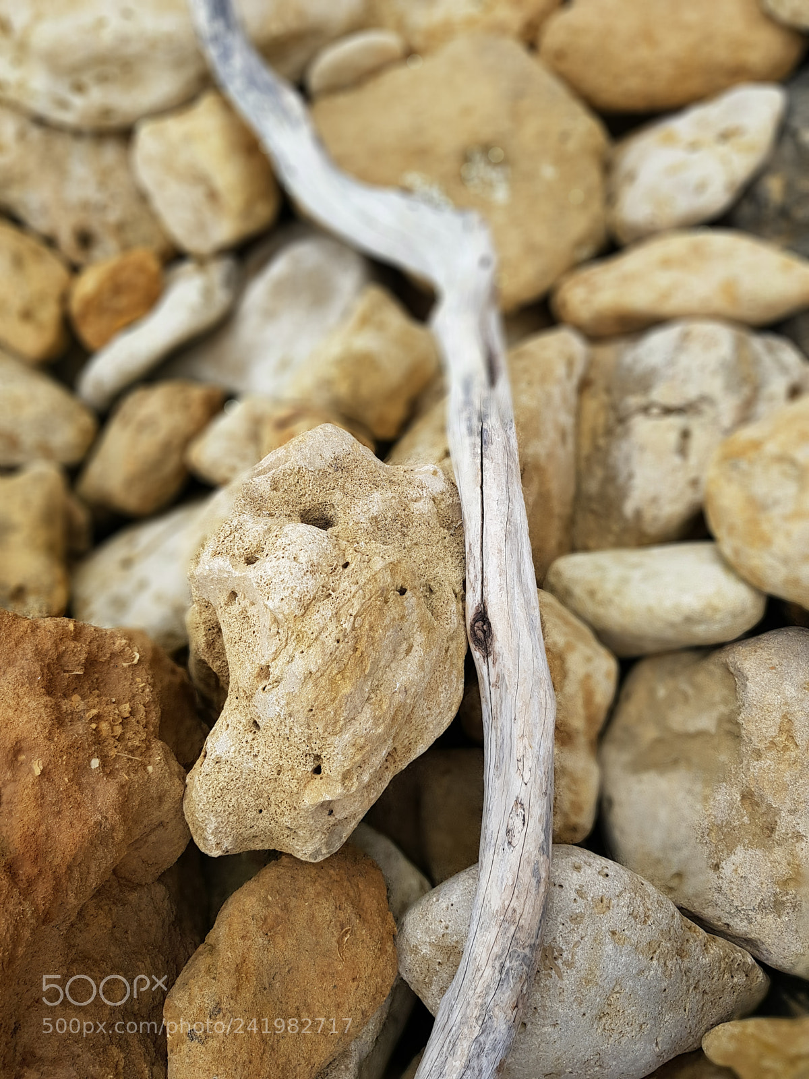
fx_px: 810
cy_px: 540
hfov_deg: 53.1
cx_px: 404
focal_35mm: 26
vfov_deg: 67.3
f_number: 1.7
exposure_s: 1/810
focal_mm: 4.2
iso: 40
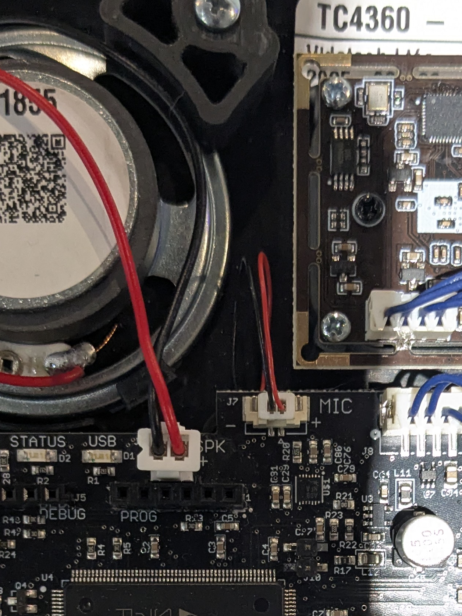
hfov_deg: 22.5
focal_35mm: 65
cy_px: 606
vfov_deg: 28.2
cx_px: 279
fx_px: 1157
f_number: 1.73
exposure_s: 1/120
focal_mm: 4.38
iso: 383
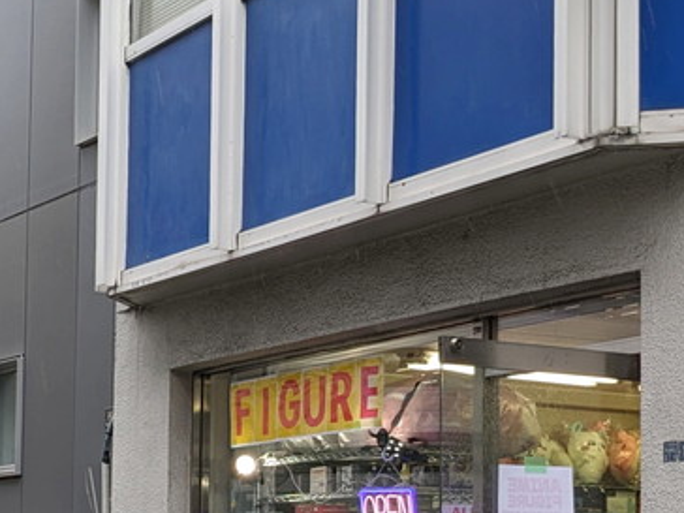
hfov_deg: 25.4
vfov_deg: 19.1
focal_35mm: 76
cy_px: 428
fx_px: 1502
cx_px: 177
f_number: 1.73
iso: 50
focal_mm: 4.38
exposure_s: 1/300
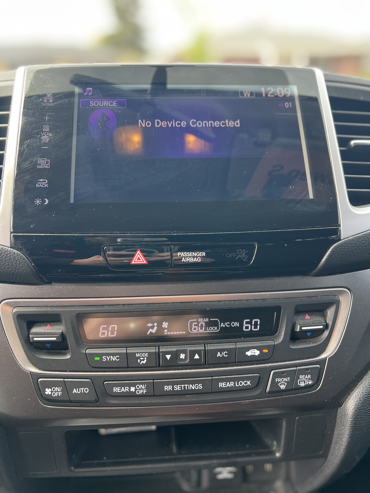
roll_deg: -0.4
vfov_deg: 67.3
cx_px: 185
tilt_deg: -24.4
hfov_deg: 53.1
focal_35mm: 26
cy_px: 246
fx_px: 371
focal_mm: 5.7
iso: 64
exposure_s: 1/151
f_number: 1.5
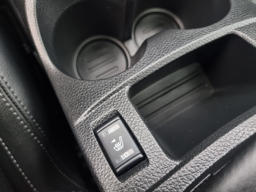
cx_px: 128
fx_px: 177
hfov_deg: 71.6
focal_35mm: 24
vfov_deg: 56.8
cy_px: 96
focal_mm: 6.7
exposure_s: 1/60
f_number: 1.8
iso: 200
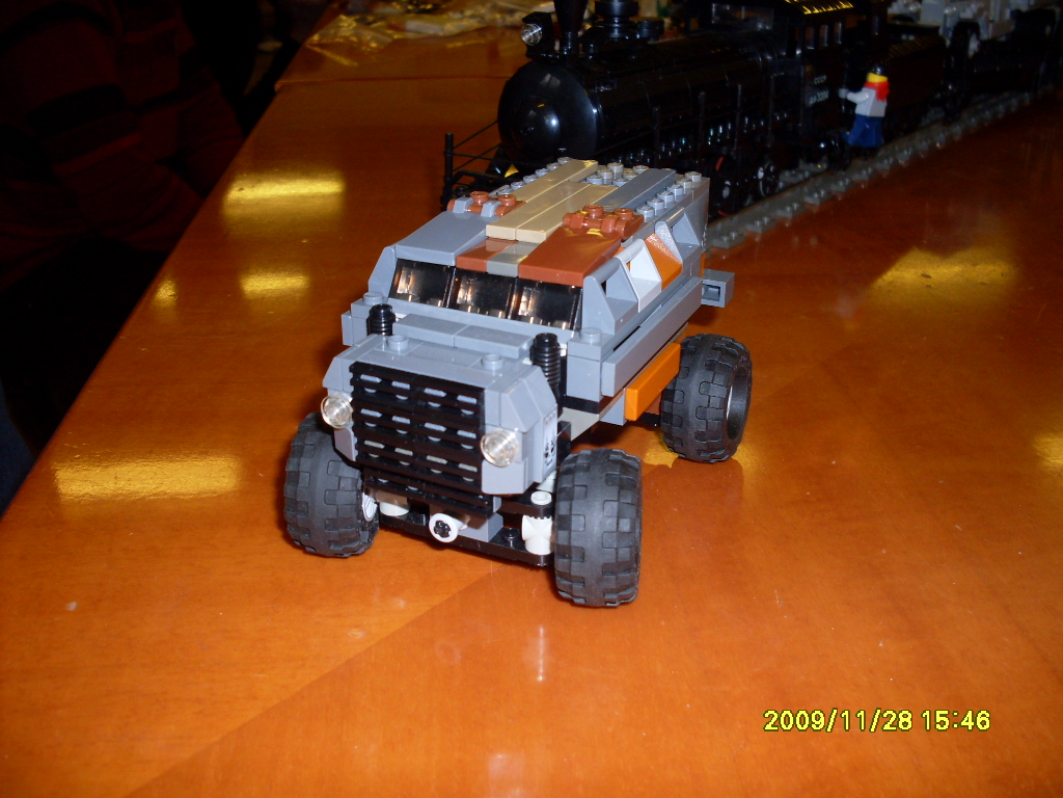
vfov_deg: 37.7
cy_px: 399
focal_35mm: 38
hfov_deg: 49.0
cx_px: 532
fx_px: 1167
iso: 100
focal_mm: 6.3
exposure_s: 1/45
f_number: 2.8
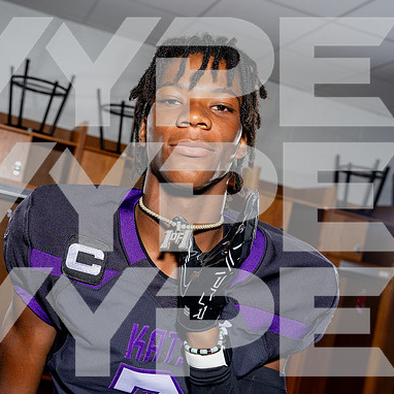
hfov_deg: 34.4
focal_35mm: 49
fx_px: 631
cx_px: 139
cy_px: 198
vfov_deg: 34.7
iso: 100
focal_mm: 38
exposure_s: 1/250
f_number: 5.6
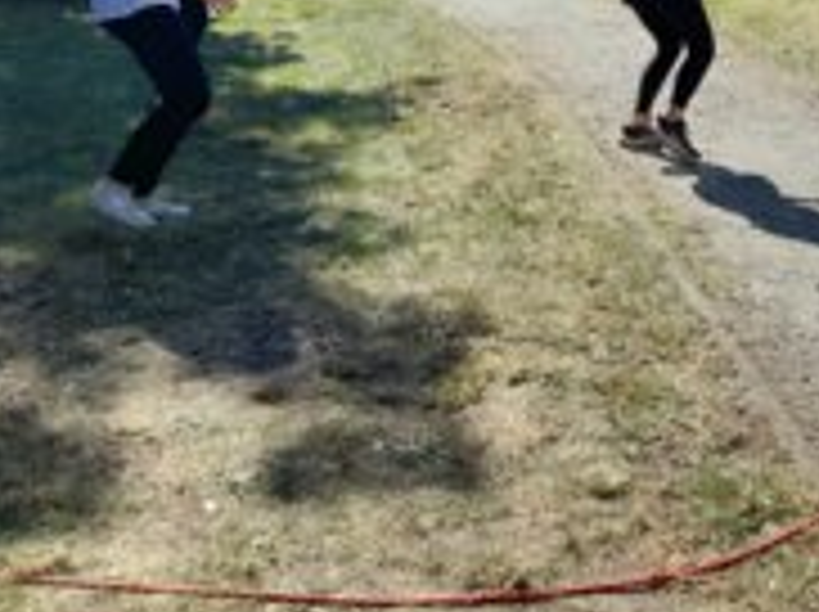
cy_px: 18
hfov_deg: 34.8
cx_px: 522
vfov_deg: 25.4
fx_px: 1300
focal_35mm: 55
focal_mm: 4.6
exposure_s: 1/347
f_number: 2
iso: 20
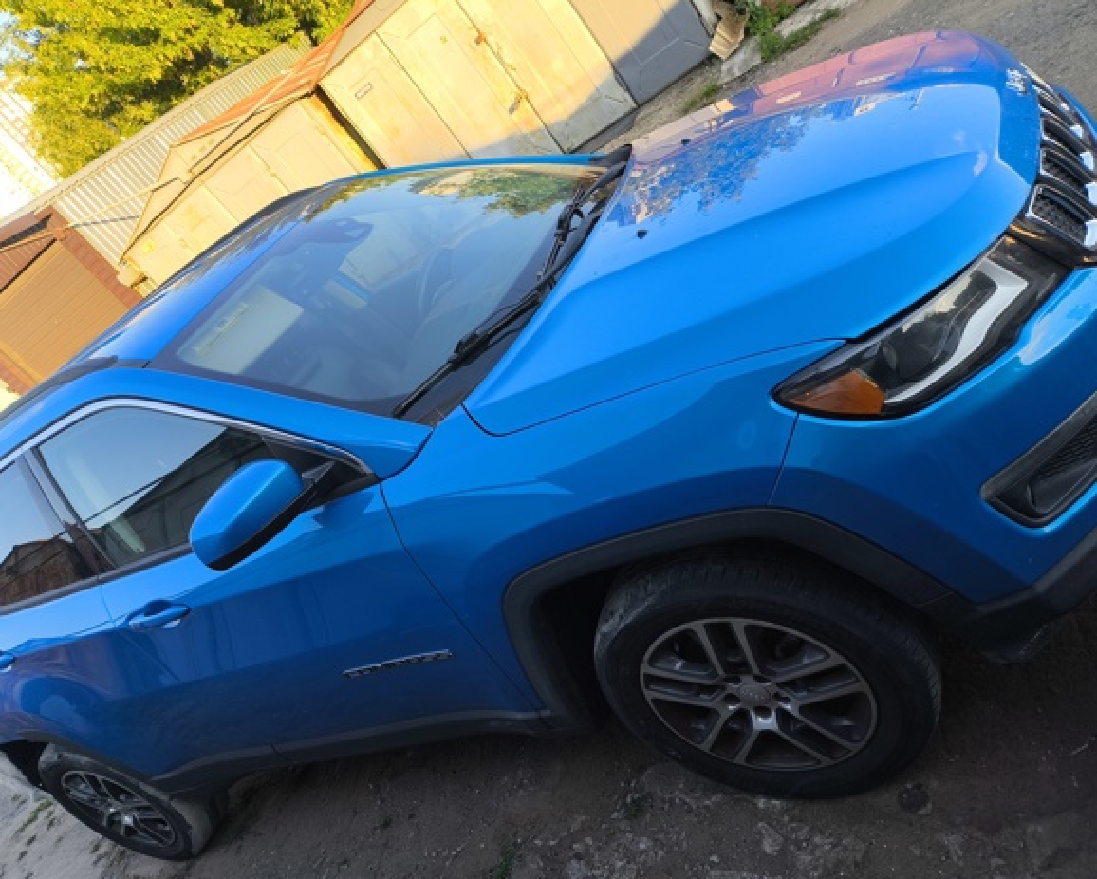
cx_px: 547
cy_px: 452
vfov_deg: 53.2
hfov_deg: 64.0
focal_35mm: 27
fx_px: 877
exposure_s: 1/180
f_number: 1.7
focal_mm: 4.71
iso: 50
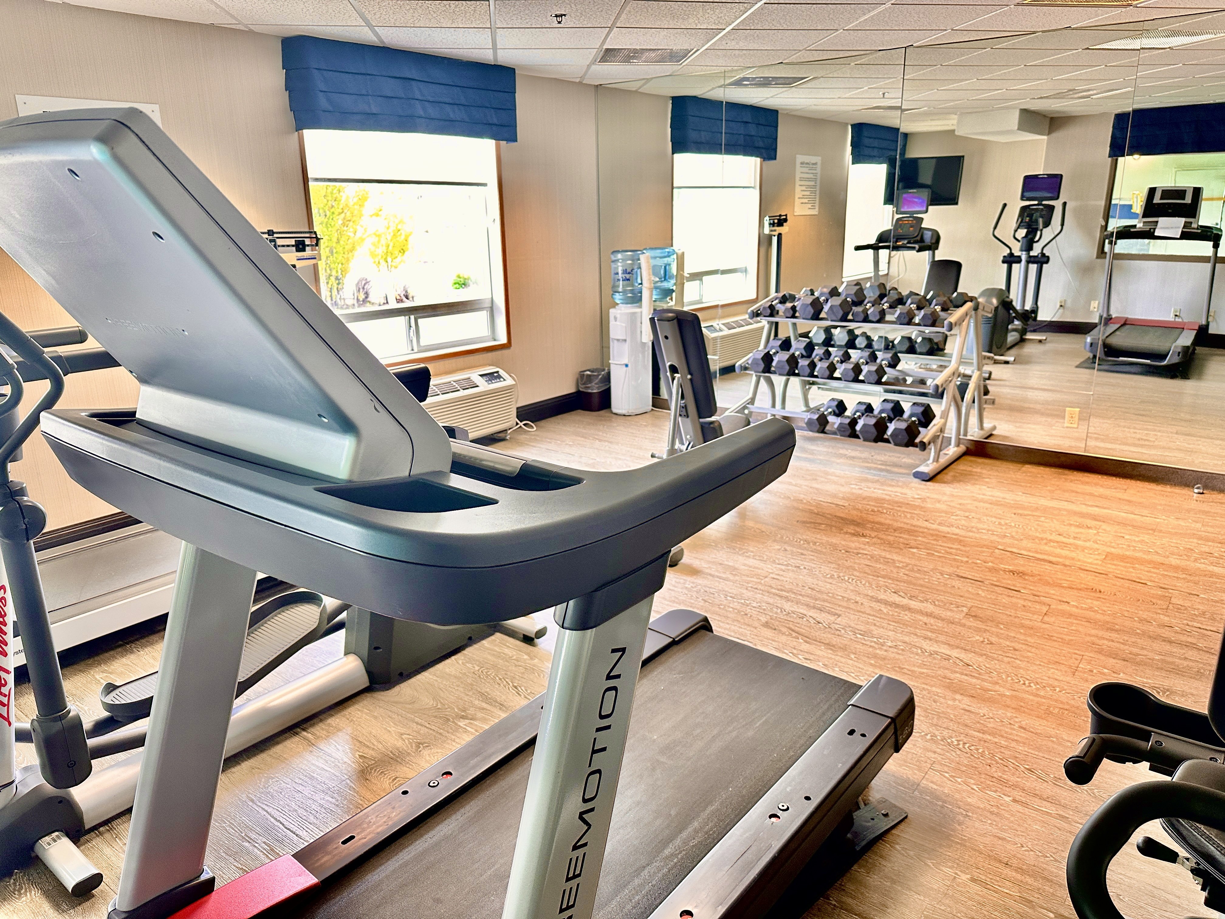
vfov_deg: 56.8
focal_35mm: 24
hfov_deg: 71.6
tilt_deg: -15.5
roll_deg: +0.9
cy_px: 460
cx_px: 612
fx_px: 849
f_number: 1.78
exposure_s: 1/60
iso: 200
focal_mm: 6.86
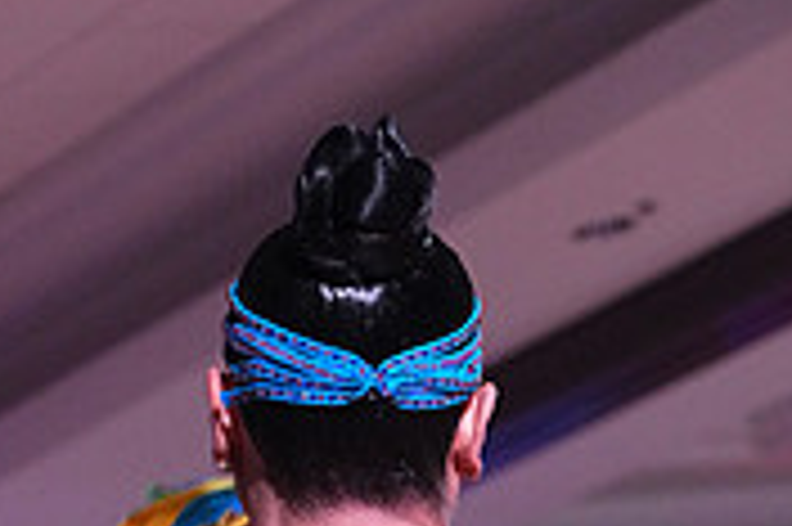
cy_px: 1259
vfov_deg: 5.7
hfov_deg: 8.9
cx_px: 160
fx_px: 5077
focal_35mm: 231
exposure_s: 1/400
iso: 8000
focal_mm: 70
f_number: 5
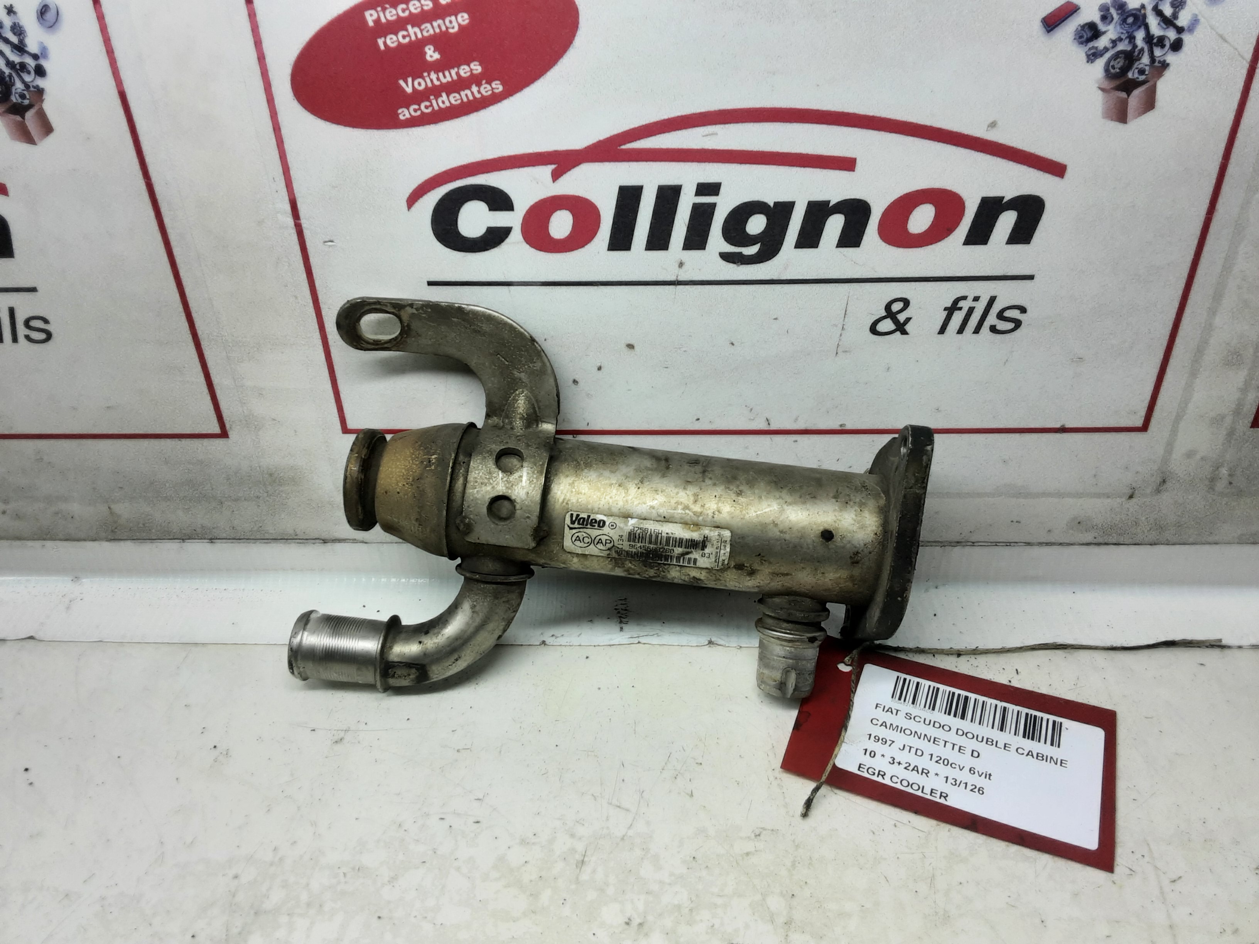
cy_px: 472
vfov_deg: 51.4
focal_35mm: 27
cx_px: 630
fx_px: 982
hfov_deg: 65.3
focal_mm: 2.91
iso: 40
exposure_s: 1/50
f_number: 1.9
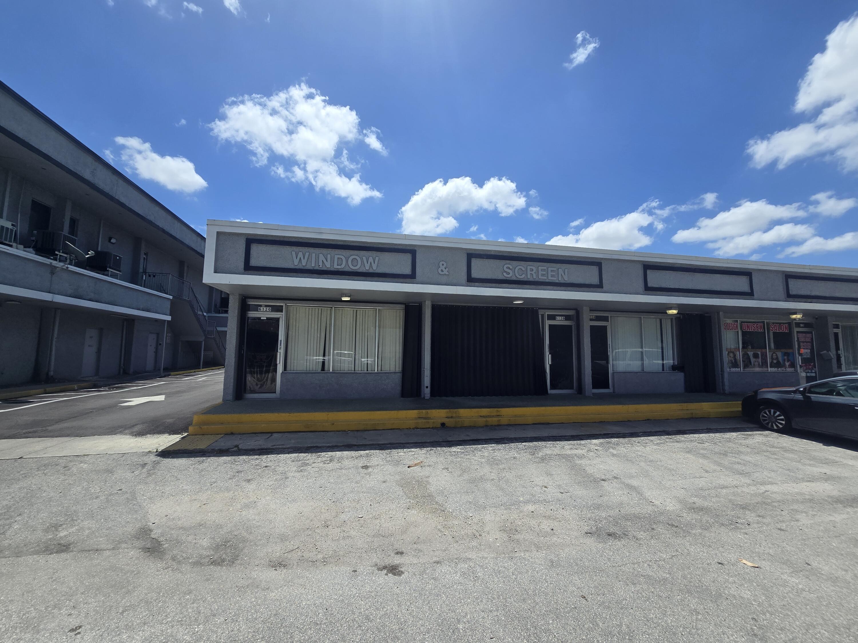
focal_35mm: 13
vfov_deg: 89.9
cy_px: 322
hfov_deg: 106.2
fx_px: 322
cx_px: 429
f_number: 2.2
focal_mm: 2.2
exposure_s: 1/3185
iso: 50
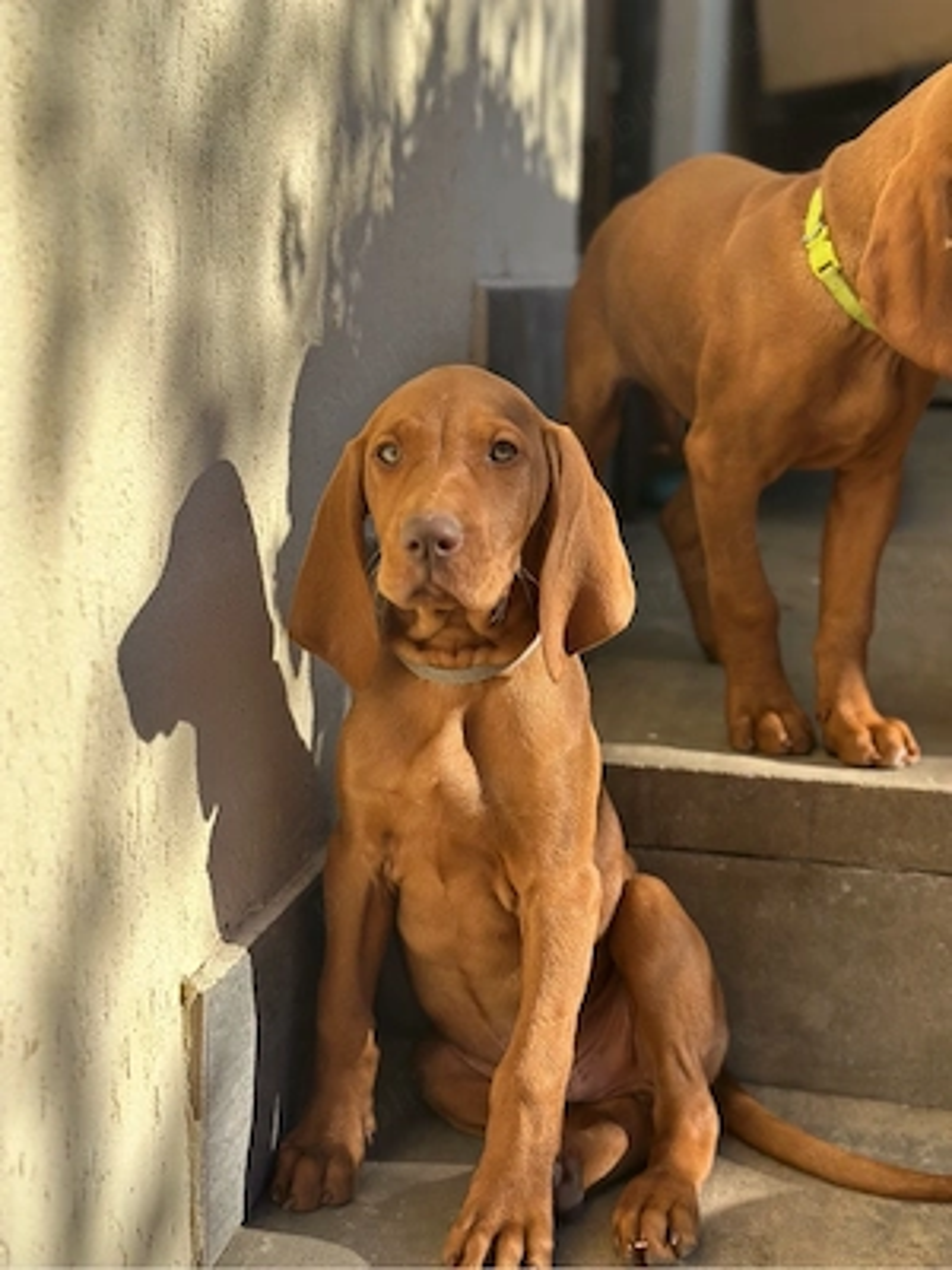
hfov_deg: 30.3
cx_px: 476
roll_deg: -1.5
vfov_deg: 39.7
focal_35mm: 48
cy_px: 635
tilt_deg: -10.6
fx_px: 1760
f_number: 1.78
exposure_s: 1/3367
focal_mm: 6.86
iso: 80
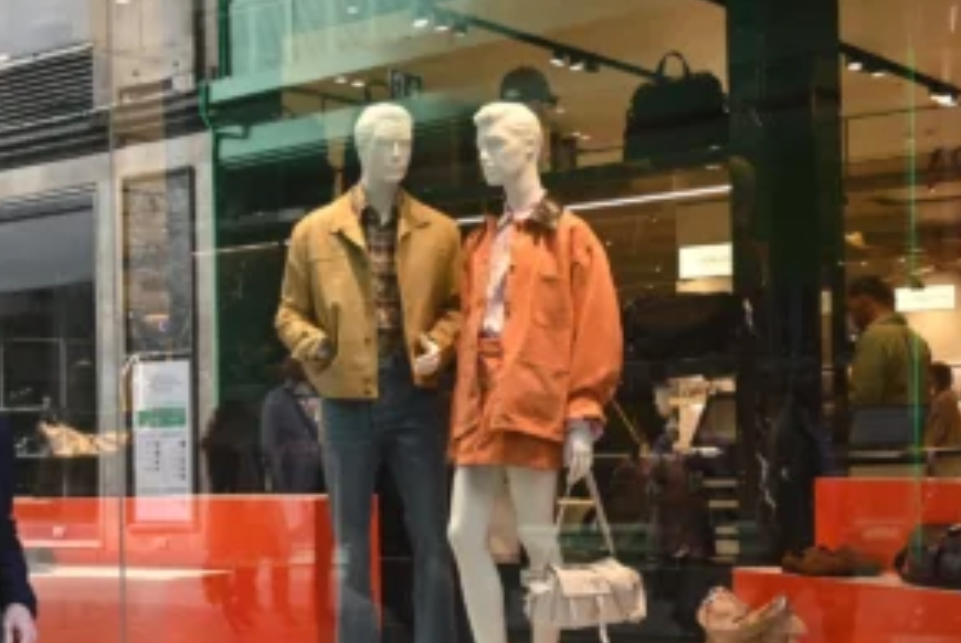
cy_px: 471
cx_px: 225
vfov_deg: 21.3
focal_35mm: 64
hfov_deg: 31.0
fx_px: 1698
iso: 640
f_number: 4
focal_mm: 20.5
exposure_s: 1/200
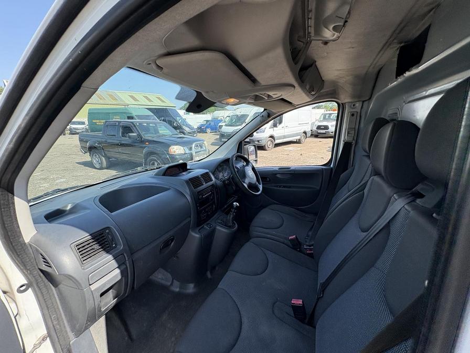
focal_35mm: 14
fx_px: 190
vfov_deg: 85.7
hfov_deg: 102.1
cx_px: 235
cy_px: 176
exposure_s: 1/605
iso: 64
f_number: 2.2
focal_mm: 2.22
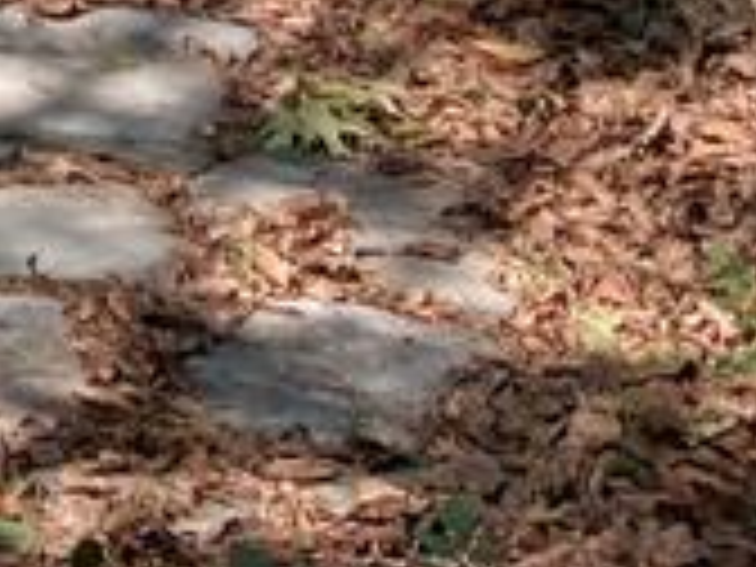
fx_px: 3735
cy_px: -981
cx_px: -1161
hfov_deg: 9.9
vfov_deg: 7.8
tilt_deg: -4.3
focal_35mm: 171
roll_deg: -2.1
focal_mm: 3.99
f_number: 1.8
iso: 20
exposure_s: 1/484
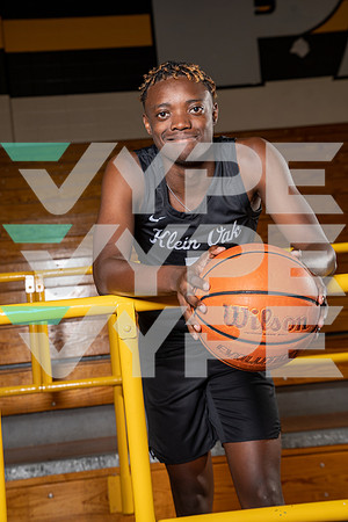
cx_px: 174
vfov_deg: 32.9
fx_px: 884
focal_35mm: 61
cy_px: 261
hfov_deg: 22.3
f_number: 5.6
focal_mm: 61
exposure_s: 1/200
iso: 320
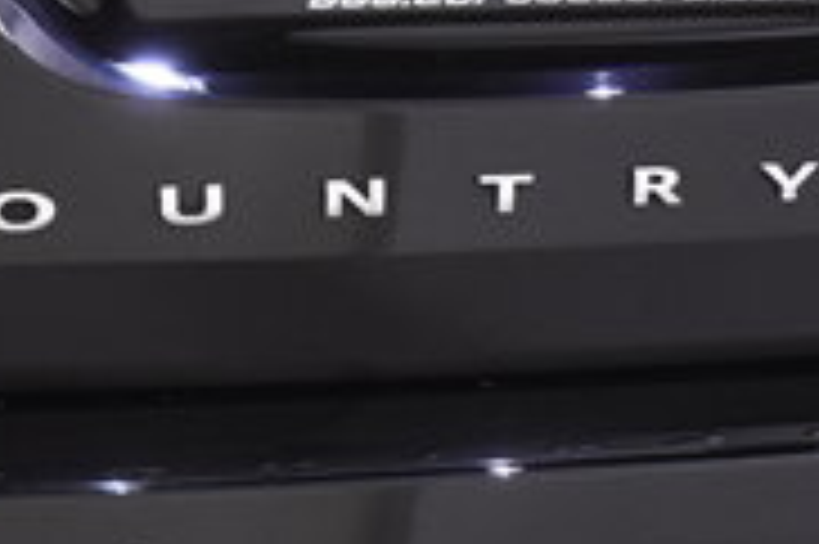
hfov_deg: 7.8
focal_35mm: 262
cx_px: -68
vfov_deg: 5.2
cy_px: 196
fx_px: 5951
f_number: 4
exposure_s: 1/60
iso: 1600
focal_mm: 31
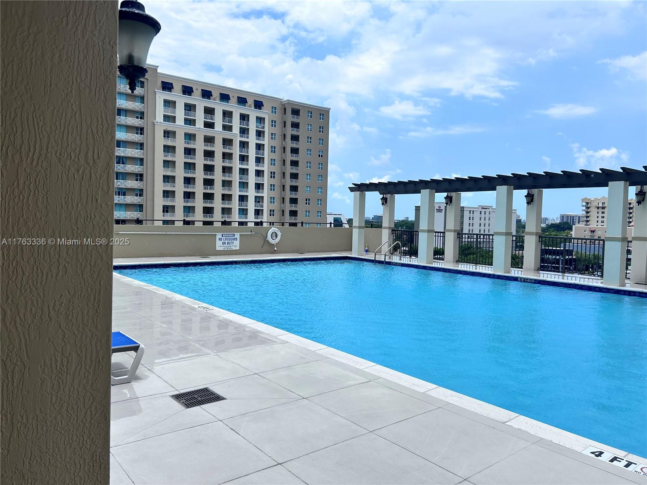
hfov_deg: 67.3
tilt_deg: -3.7
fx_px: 486
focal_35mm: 26
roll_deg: -0.1
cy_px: 242
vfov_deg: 53.1
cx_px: 324
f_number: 1.5
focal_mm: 5.7
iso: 50
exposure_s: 1/7463
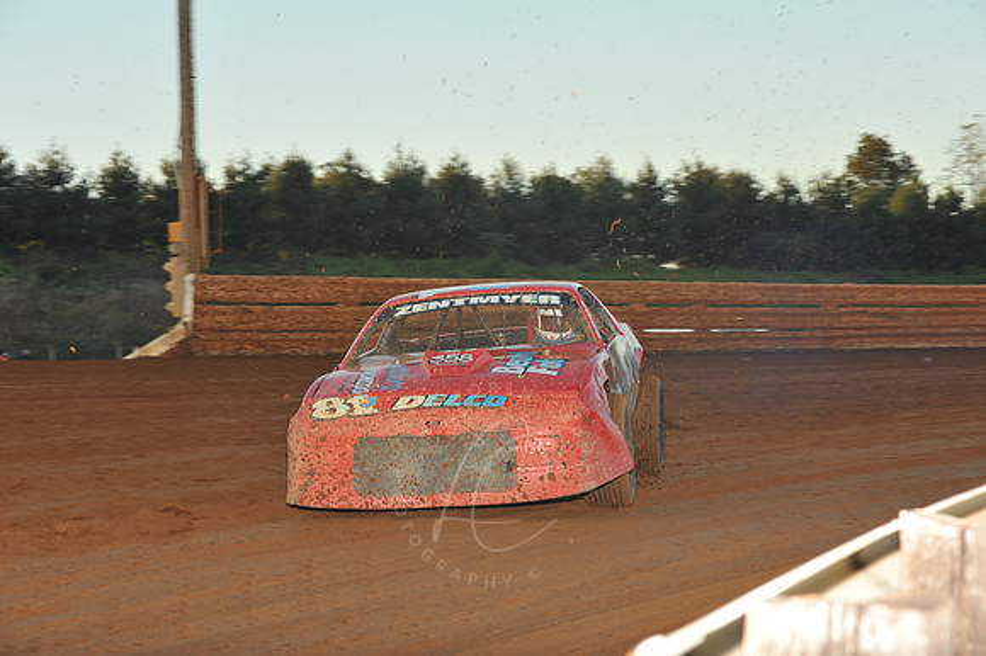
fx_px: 2737
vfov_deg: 13.7
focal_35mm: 100
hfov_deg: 20.4
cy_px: 328
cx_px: 493
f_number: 7.1
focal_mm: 100
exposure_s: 1/320
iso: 800
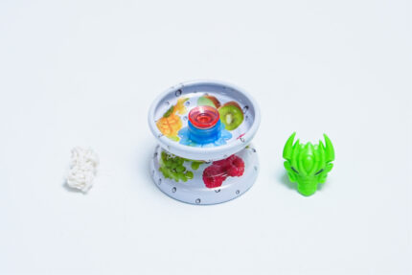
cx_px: 206
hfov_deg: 19.4
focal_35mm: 105
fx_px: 1202
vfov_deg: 13.1
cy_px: 138
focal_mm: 70
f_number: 4.5
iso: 3200
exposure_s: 1/640
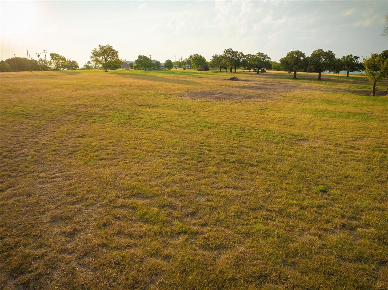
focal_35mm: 24
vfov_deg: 56.7
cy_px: 145
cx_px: 194
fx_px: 269
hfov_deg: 71.6
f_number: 2.8
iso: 400
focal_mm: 12.29
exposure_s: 1/1000
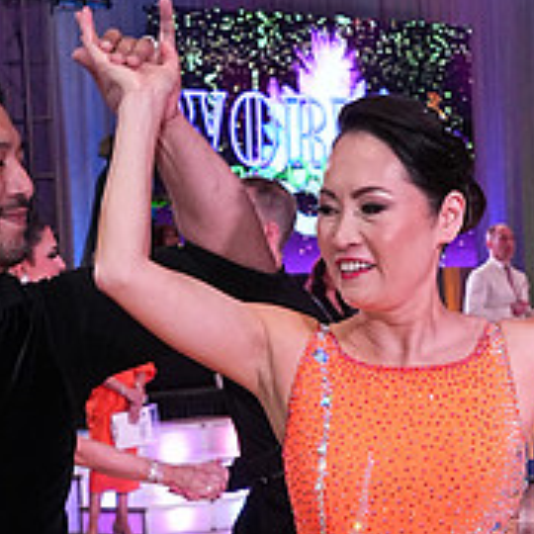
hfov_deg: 11.8
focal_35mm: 148
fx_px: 2583
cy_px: 754
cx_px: 254
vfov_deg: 11.4
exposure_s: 1/250
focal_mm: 36
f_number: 8
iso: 2500
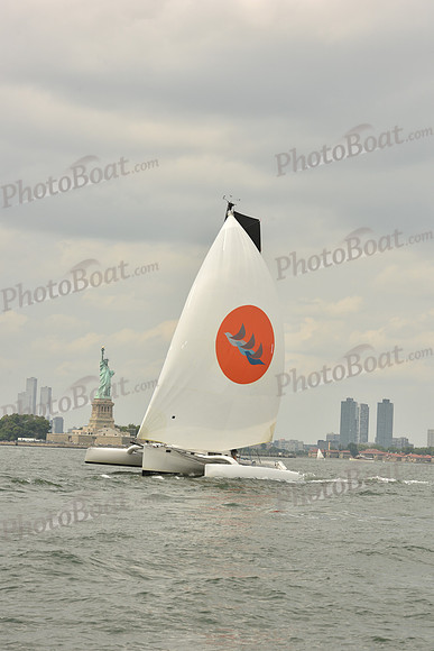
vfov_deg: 21.5
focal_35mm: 95
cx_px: 217
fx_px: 1717
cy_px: 326
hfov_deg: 14.4
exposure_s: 1/640
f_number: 10
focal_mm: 95
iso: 250
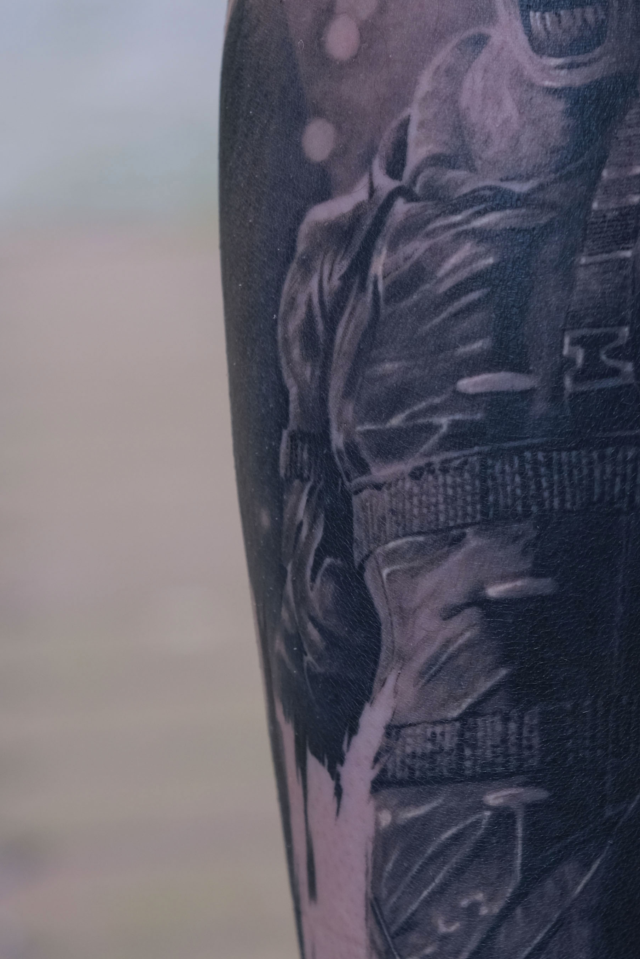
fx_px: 7358
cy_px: 433
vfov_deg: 7.5
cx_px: 561
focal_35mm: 276
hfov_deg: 5.0
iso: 320
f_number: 3.6
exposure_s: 1/125
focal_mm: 80
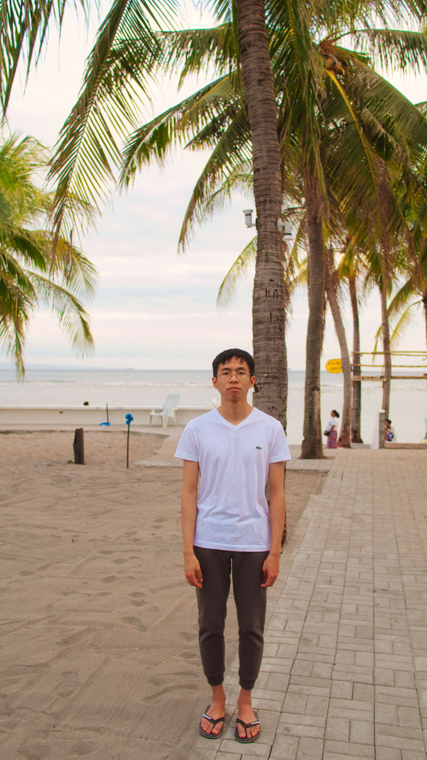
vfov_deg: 52.8
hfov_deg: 31.2
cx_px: 229
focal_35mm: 38
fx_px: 765
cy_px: 382
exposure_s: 1/60
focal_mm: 24
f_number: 3.2
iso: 200
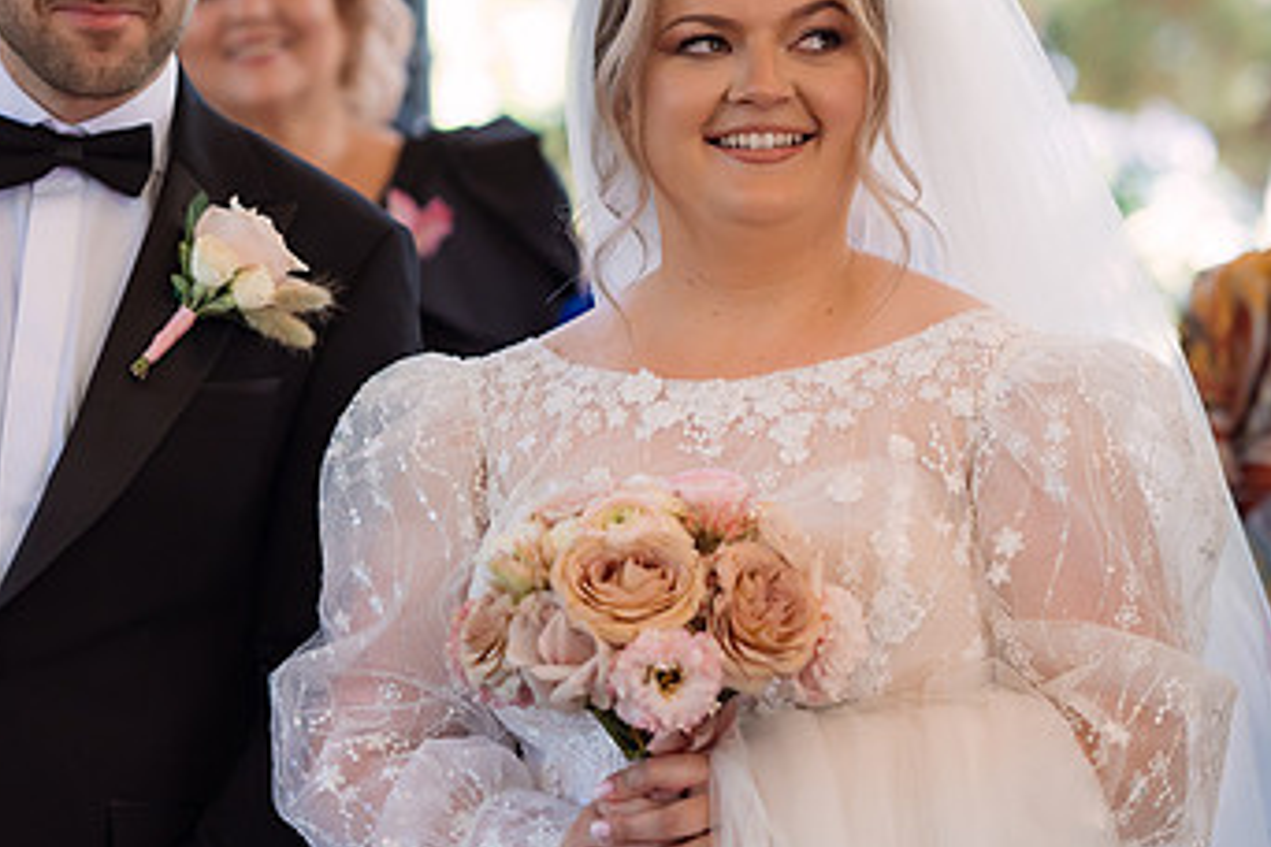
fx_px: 5084
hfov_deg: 14.2
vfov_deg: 9.5
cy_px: 416
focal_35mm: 144
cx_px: 483
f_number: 2.8
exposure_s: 1/400
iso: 1250
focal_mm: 85
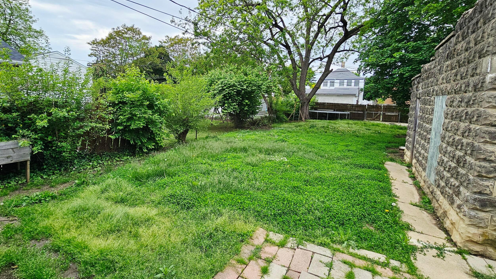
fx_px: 224
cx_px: 231
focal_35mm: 17
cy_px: 125
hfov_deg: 95.8
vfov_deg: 63.8
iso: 50
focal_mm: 2.2
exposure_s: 1/625
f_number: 2.2
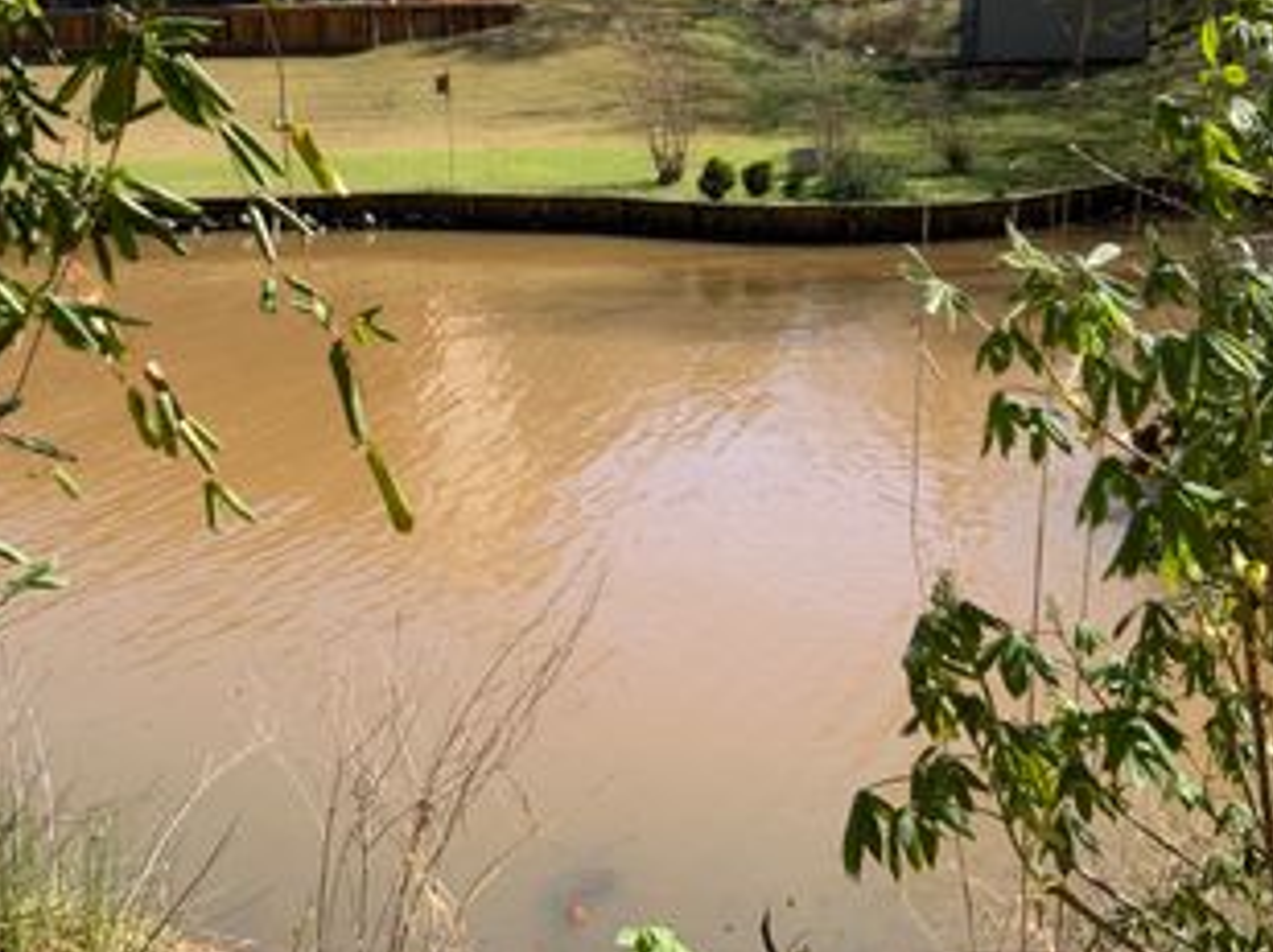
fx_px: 1726
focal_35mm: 47
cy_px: 196
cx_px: 490
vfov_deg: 30.1
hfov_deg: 40.2
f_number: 1.8
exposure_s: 1/1121
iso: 16
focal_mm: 3
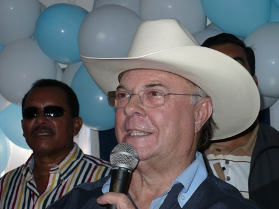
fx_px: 709
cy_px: 104
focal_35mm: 88
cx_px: 140
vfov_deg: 16.8
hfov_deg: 22.3
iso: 100
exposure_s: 1/30
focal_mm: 14.5
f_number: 3.4
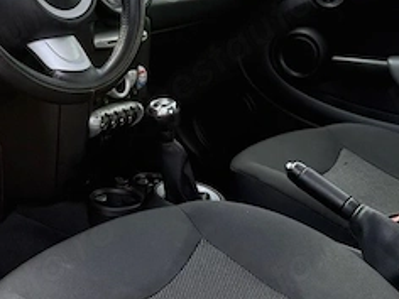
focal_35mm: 61
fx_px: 703
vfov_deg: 23.6
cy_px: 47
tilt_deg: -8.8
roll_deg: -2.2
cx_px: 88
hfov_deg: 31.0
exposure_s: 1/1106
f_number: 1.78
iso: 80
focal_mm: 6.76
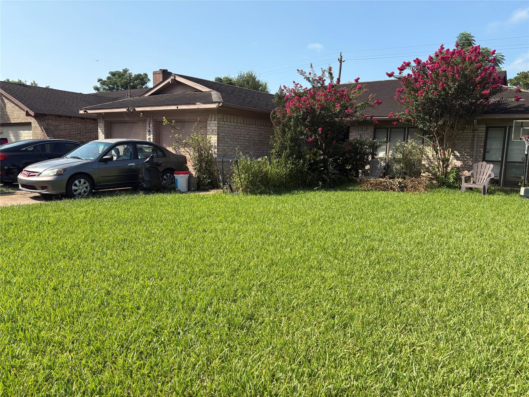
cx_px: 264
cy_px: 198
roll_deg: -0.7
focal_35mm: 26
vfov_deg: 53.1
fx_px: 397
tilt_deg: -7.0
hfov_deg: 67.3
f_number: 1.6
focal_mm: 5.96
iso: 50
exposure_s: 1/2208
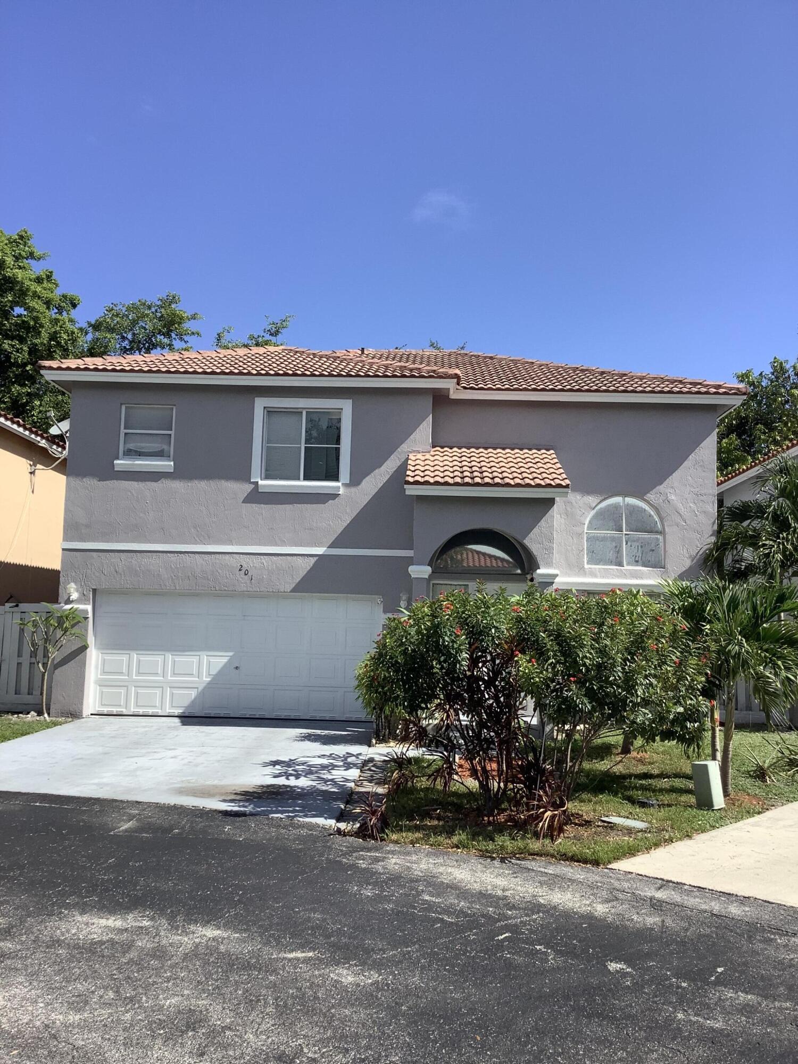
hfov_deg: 45.4
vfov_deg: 58.4
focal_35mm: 31
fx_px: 953
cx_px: 399
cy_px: 532
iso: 25
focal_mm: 3.3
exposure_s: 1/1294
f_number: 2.4
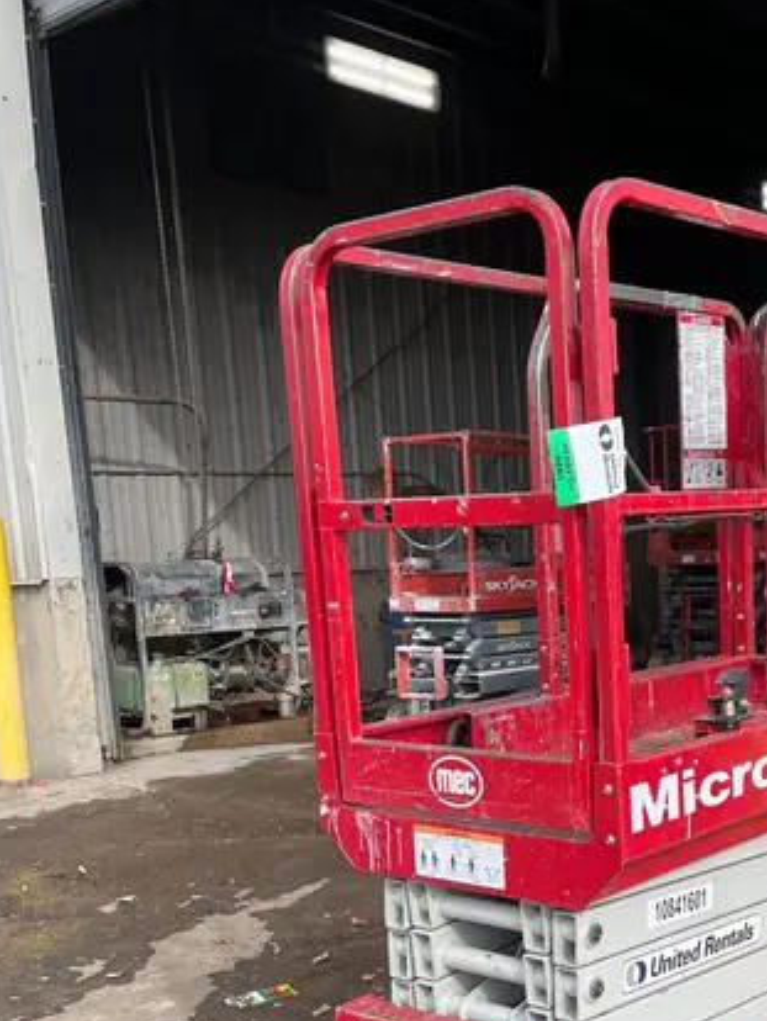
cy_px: 736
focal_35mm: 46
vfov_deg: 40.3
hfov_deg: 30.5
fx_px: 1358
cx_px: 656
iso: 50
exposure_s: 1/1441
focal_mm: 5.1
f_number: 1.6
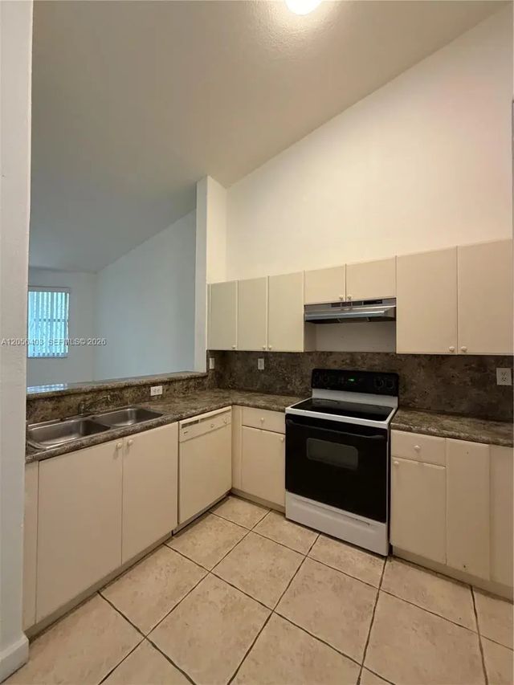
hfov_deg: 85.7
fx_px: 277
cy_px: 342
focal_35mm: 14
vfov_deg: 102.1
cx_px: 257
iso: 400
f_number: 2.2
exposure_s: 1/60
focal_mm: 2.22
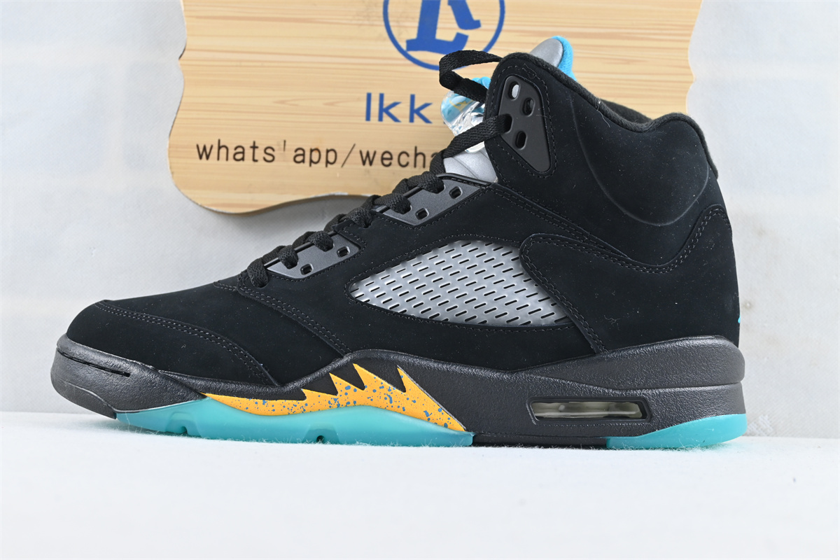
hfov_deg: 40.5
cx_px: 420
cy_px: 280
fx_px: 1137
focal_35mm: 49
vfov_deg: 27.7
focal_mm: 32.5
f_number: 5
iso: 250
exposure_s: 1/50
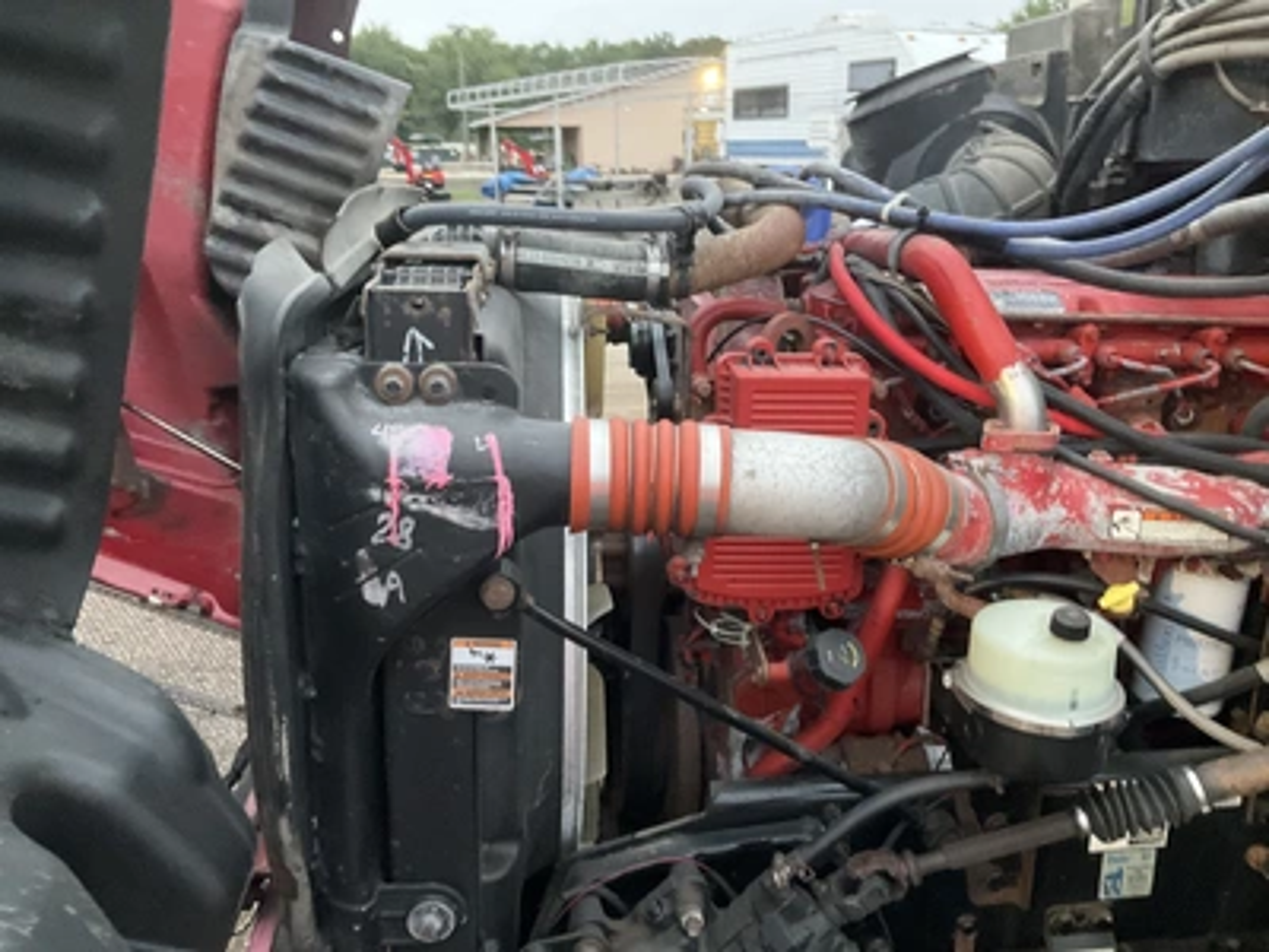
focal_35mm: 29
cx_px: 634
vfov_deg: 48.2
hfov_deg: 61.7
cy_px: 476
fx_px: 1063
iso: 400
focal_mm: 3
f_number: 1.8
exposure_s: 1/30
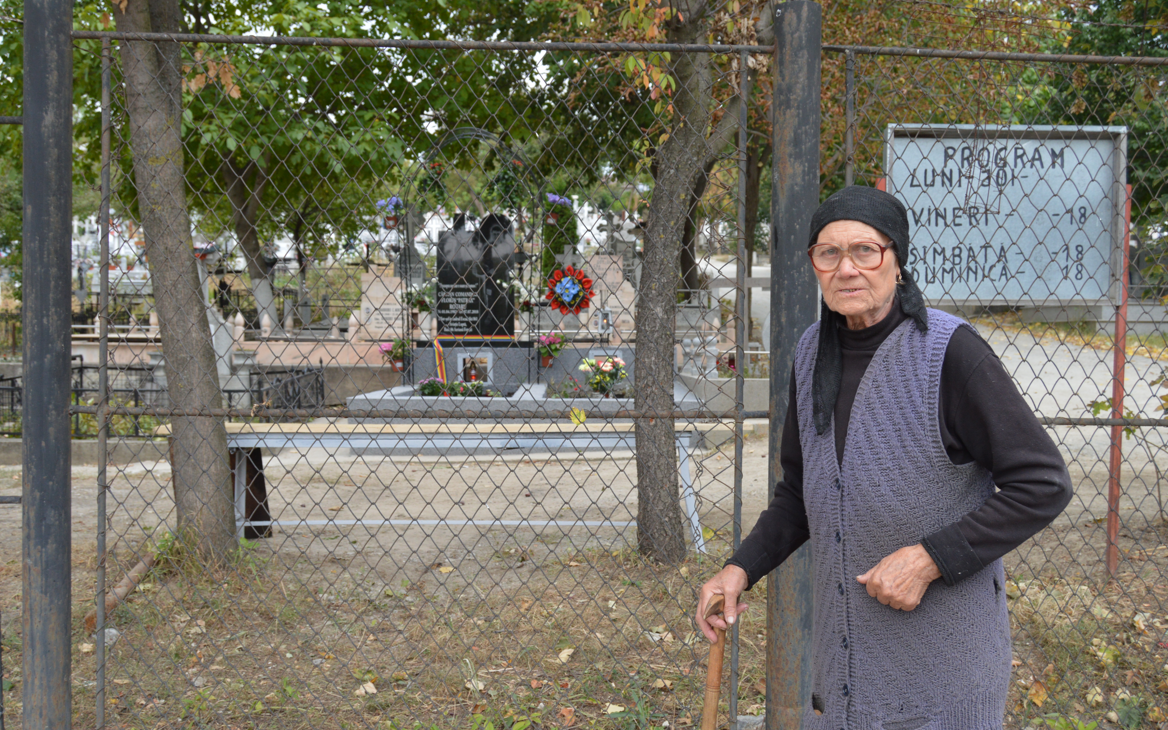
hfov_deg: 52.8
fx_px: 1178
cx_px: 580
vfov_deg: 34.4
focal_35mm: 37
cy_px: 352
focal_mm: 24
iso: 400
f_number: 5
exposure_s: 1/100
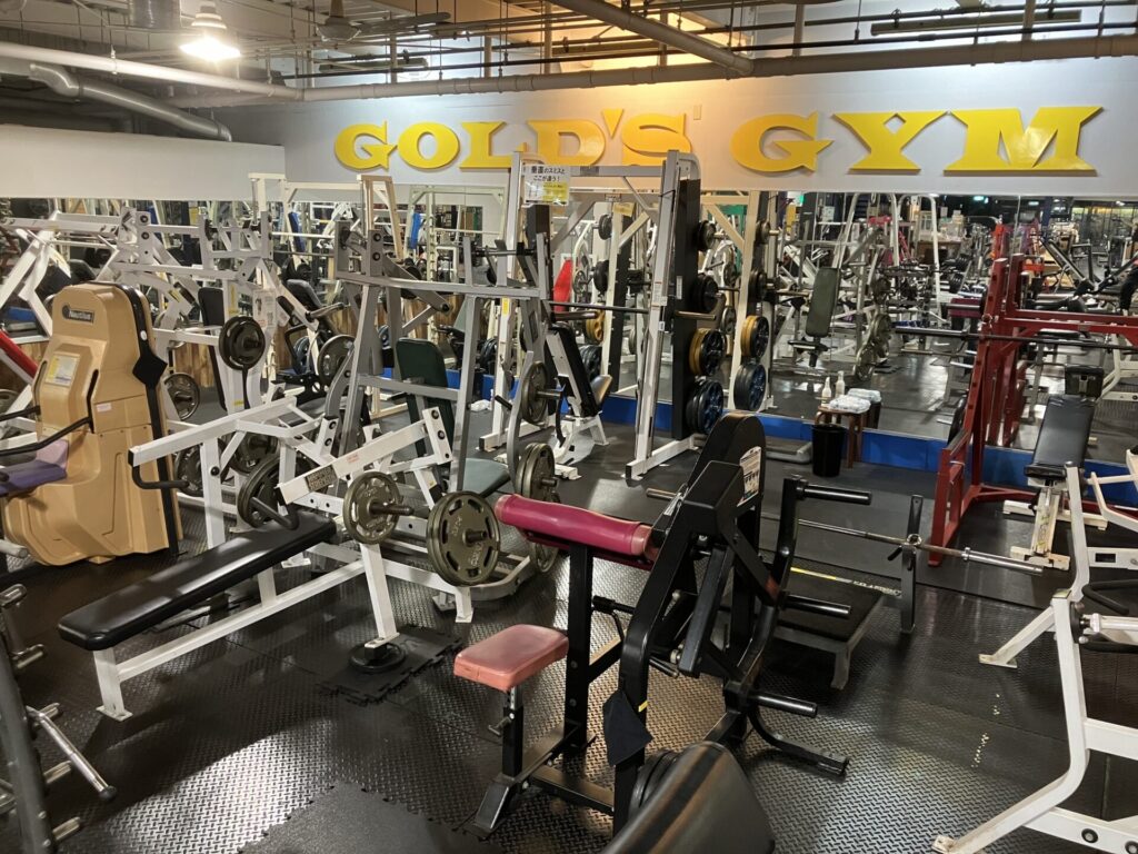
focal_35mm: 28
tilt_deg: -12.4
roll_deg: -0.9
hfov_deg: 63.4
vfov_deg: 49.7
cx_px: 569
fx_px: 920
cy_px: 427
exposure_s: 1/33
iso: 250
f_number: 1.8
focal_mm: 3.99
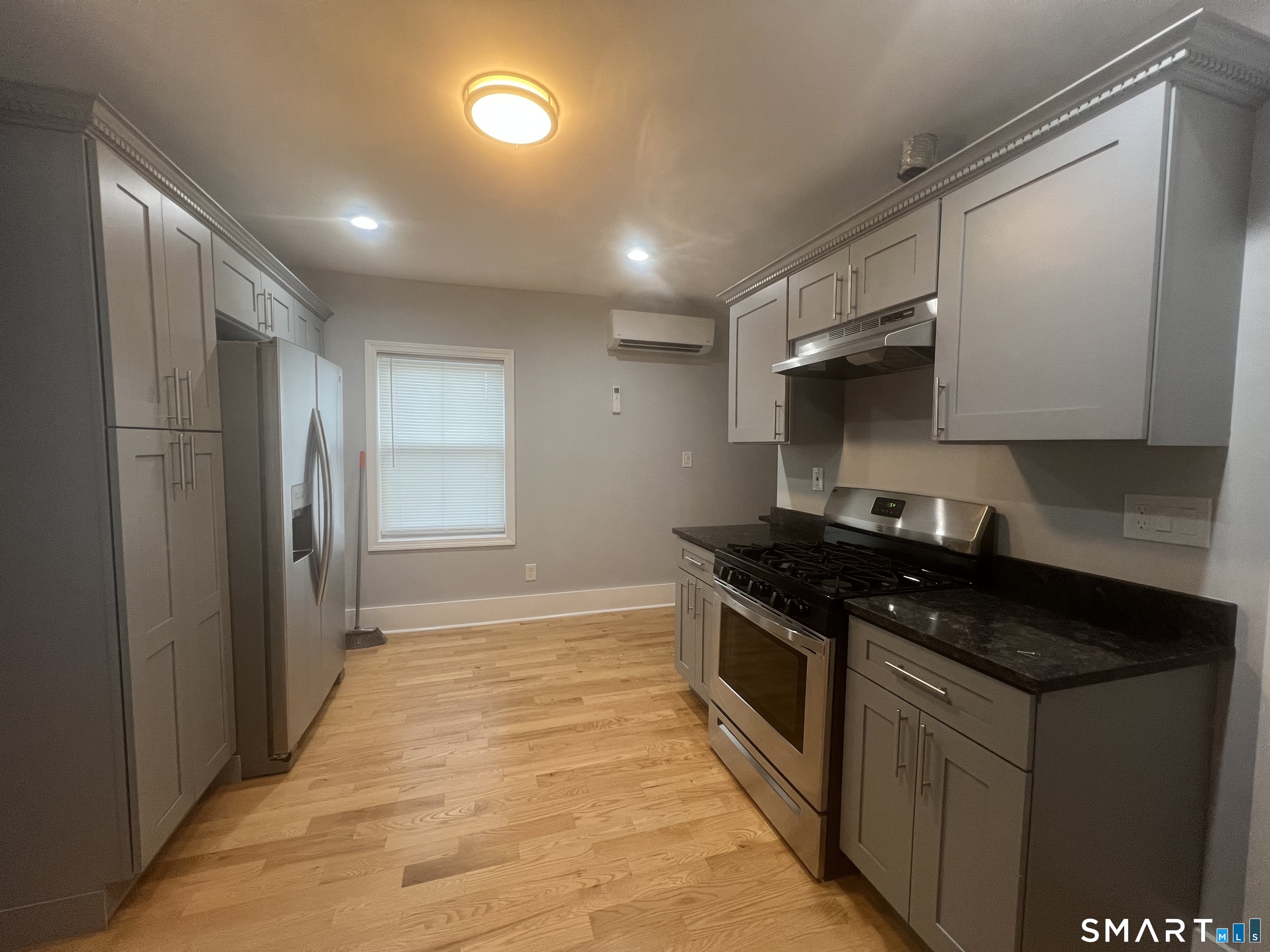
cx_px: 635
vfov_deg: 89.9
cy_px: 476
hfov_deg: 106.2
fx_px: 477
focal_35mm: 13
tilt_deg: -3.4
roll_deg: -0.6
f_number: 1.8
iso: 200
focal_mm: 1.57
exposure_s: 1/120
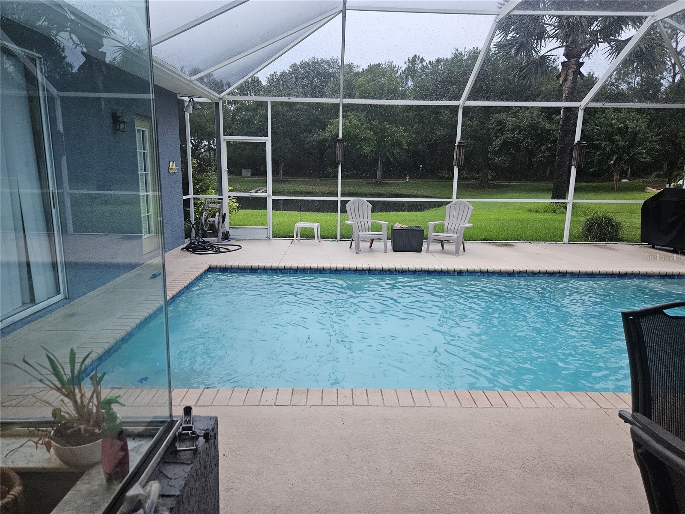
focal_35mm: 23
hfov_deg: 73.9
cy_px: 257
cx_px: 342
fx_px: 455
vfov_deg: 58.9
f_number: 1.8
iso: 640
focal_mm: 5.4
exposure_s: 1/240
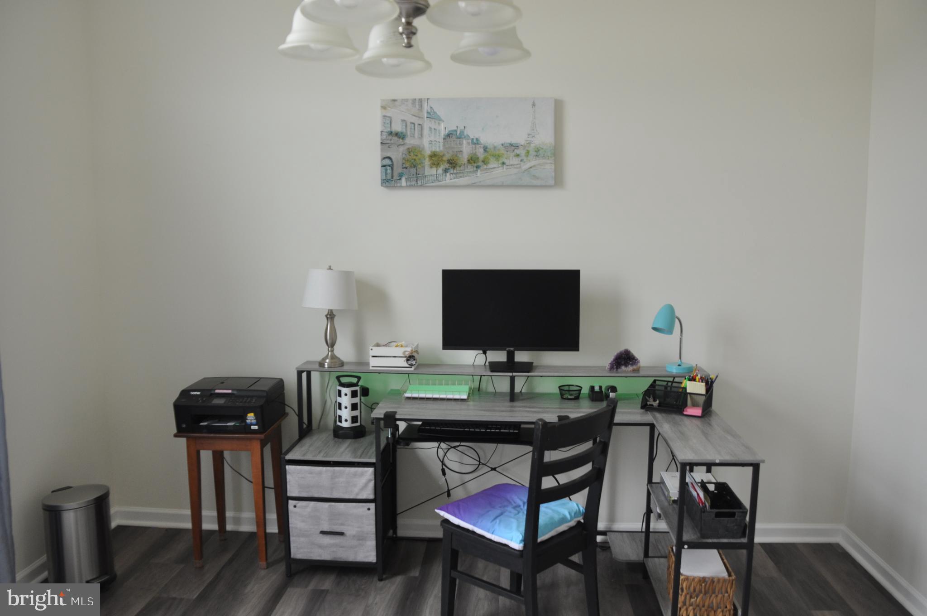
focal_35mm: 30
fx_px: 772
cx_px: 464
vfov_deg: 43.5
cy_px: 308
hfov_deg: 62.0
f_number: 5
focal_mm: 20
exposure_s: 1/100
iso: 400
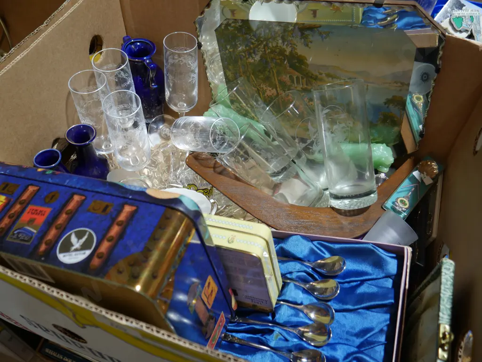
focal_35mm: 32
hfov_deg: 56.8
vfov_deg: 44.2
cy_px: 181
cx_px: 241
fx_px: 446
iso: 200
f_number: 3.6
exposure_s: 1/60
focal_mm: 16
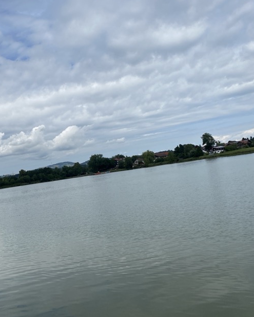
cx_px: 47
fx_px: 395
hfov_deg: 34.5
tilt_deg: +3.0
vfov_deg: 43.8
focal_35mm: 42
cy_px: 157
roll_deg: +7.2
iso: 32
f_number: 1.8
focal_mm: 4.25
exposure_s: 1/4444
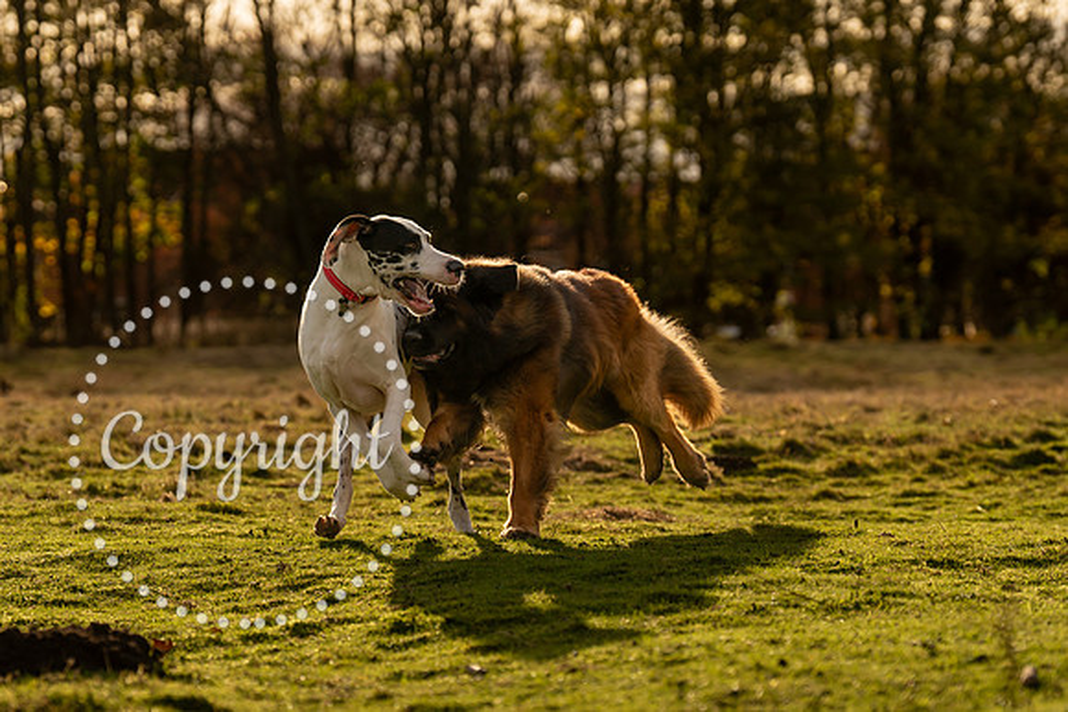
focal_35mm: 144
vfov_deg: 9.5
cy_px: 393
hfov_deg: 14.2
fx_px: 4287
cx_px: 472
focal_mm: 112
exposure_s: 1/3200
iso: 200
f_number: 3.5
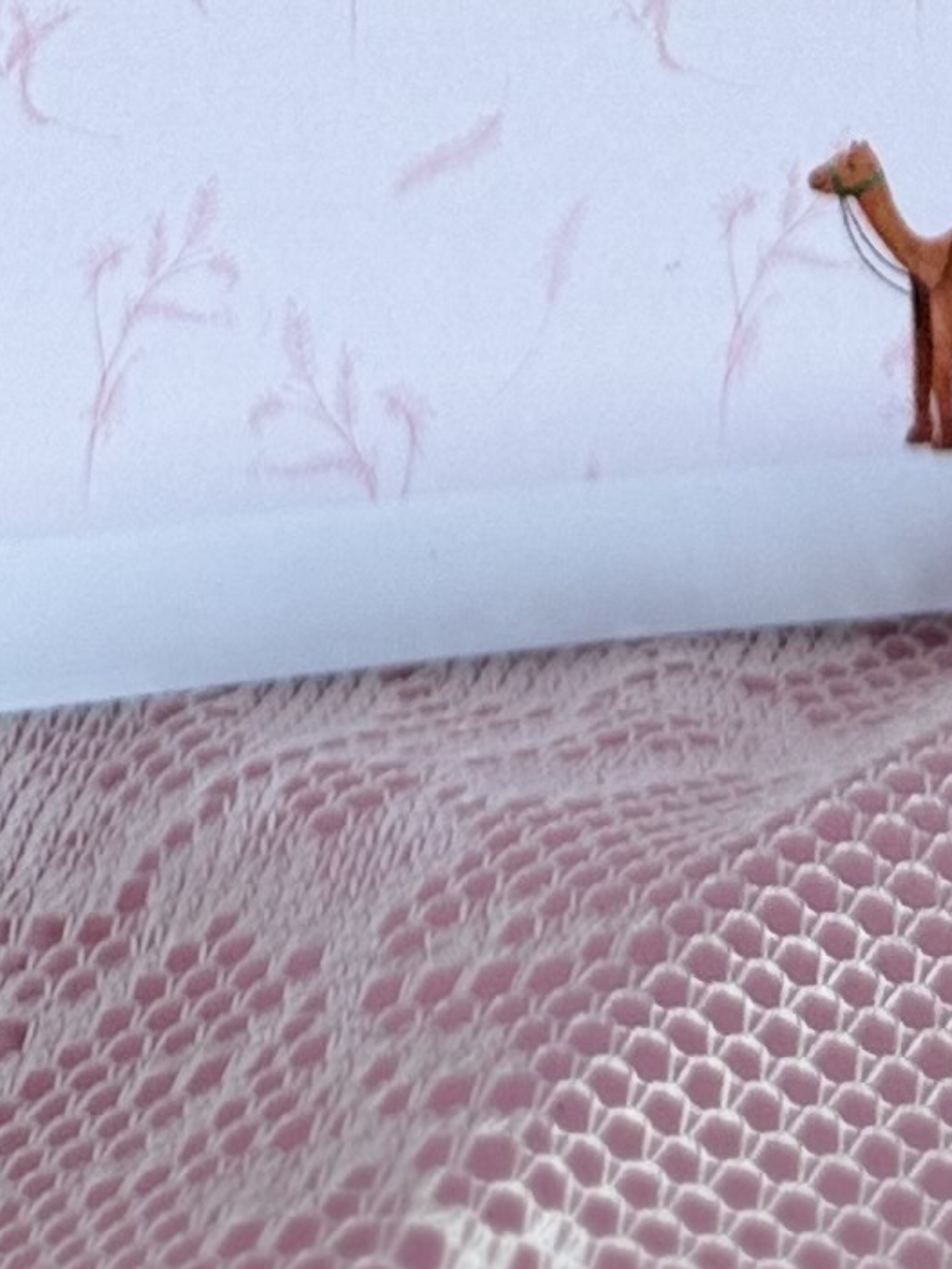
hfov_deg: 10.7
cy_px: -1376
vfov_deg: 12.4
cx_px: 684
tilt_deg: -25.2
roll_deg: +0.2
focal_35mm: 138
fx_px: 5059
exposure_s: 1/121
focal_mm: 6.76
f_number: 1.78
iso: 100
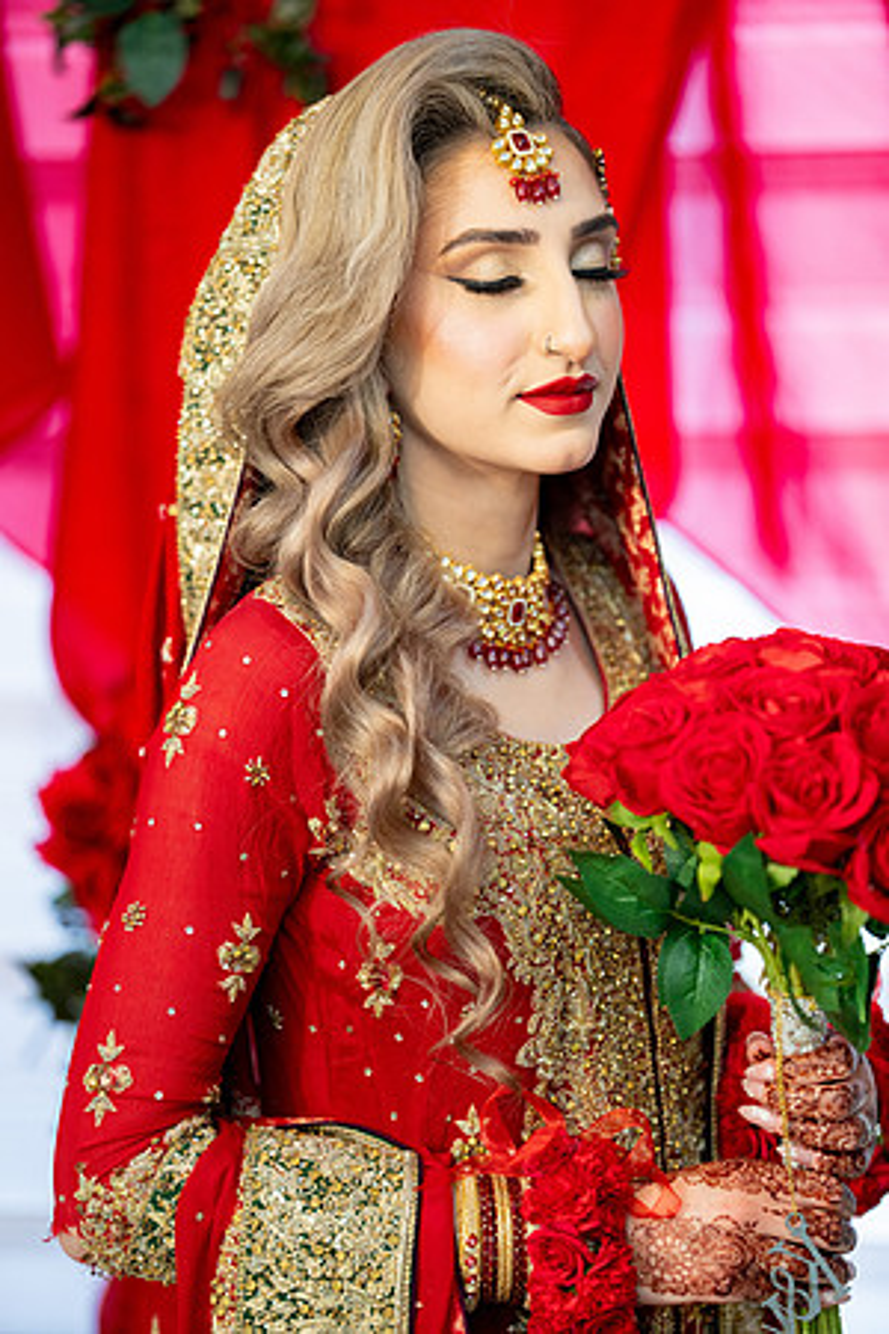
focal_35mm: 115
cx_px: 444
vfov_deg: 17.8
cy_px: 667
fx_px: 4259
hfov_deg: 11.9
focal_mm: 115
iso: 1000
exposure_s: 1/200
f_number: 2
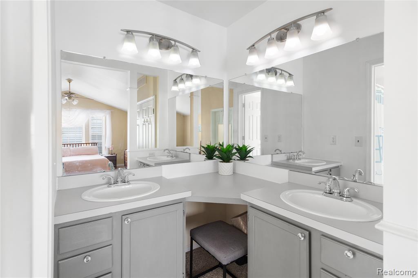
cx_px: 209
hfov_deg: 93.3
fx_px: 197
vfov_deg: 70.5
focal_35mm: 17
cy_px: 139
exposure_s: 1/8
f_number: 8
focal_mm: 17
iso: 400
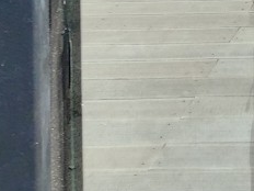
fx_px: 1013
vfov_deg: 9.3
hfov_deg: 12.8
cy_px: -307
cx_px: 483
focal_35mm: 138
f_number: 2
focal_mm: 4.58
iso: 50
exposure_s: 1/476
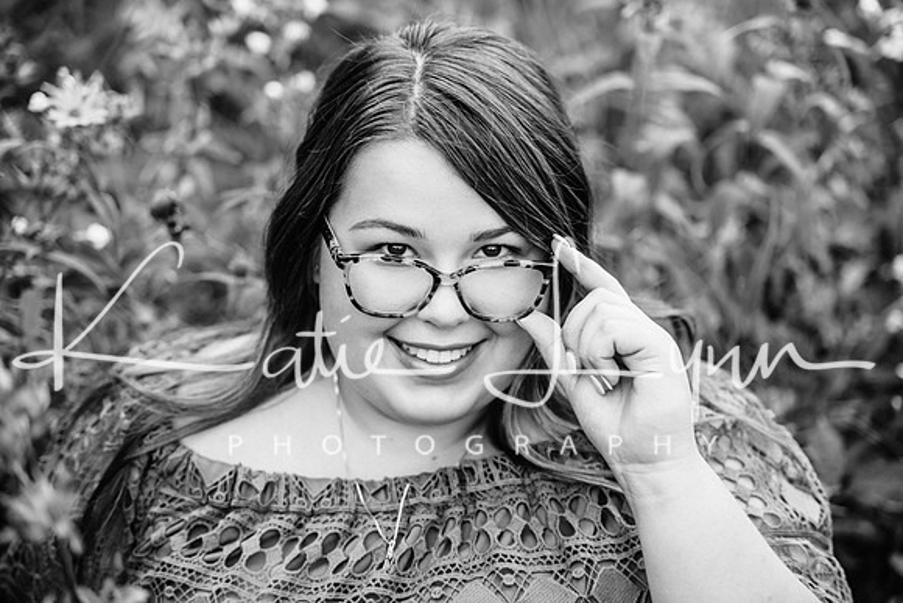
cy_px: 302
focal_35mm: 86
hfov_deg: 23.6
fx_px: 2158
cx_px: 452
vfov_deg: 15.9
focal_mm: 86
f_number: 2.8
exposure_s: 1/250
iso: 320
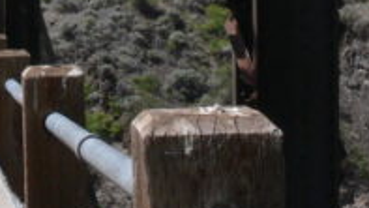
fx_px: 1458
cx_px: -120
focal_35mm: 149
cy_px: -96
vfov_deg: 8.0
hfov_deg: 13.8
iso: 100
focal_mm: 7.4
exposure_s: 1/200
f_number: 10
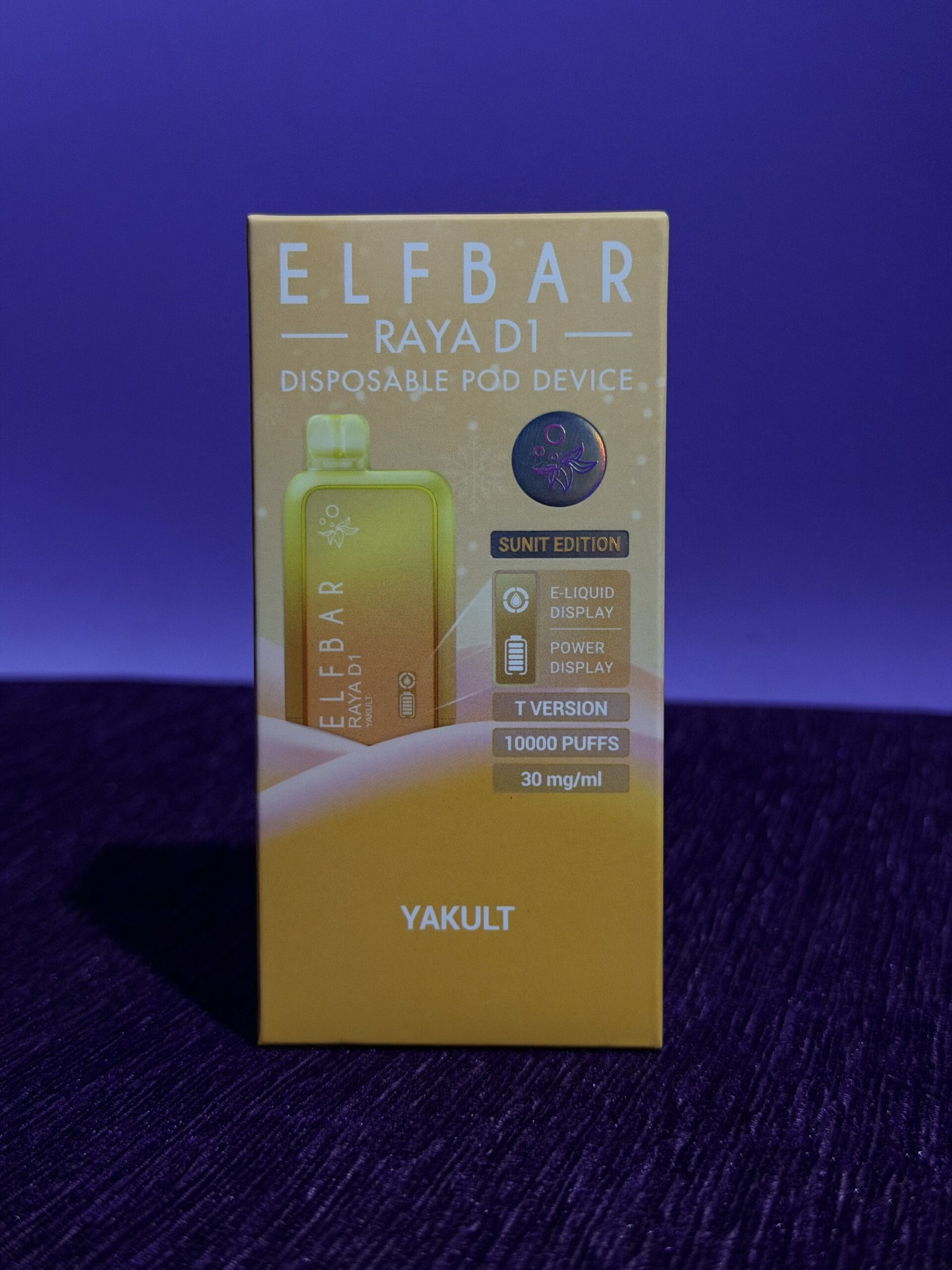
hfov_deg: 30.3
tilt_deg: -9.5
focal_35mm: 48
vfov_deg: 39.7
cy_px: 635
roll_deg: -0.3
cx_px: 476
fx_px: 1760
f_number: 1.78
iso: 250
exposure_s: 1/41
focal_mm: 6.76
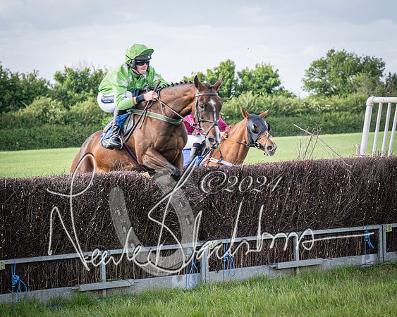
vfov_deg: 11.1
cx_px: 236
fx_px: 1630
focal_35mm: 139
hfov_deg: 13.9
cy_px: 180
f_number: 4
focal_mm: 70
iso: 400
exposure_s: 1/1250
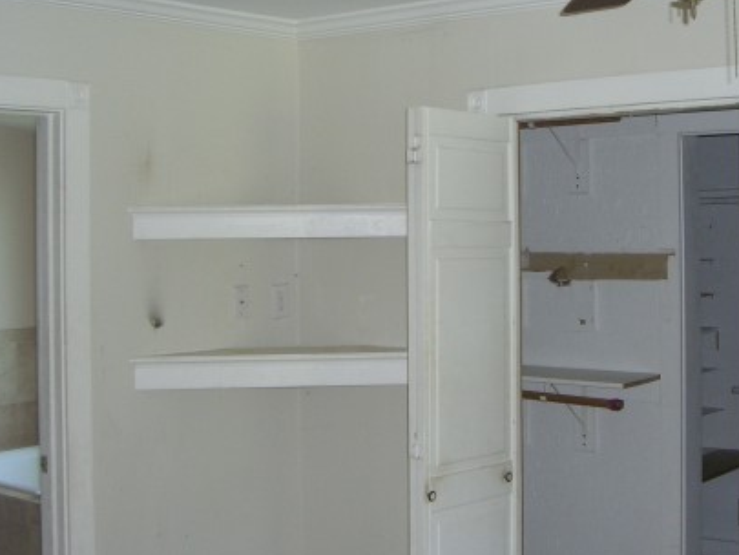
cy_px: 214
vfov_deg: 24.4
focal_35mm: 60
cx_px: 487
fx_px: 1281
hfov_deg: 31.9
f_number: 2.7
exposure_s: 1/60
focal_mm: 6.2
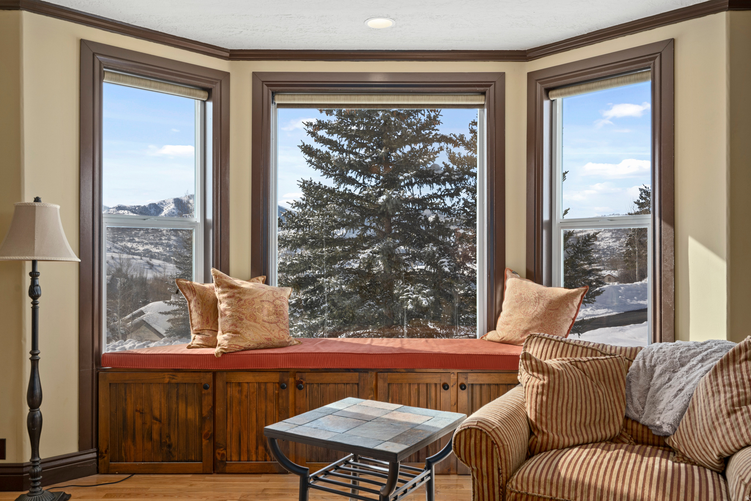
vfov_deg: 43.6
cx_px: 376
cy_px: 250
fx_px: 626
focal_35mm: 30
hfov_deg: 61.9
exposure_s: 1/20
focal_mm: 30
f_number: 9
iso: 320
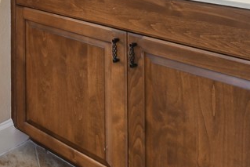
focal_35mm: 51
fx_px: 354
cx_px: -93
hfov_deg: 29.3
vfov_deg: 21.7
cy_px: -89
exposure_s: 1/5
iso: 100
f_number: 7.1
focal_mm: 10
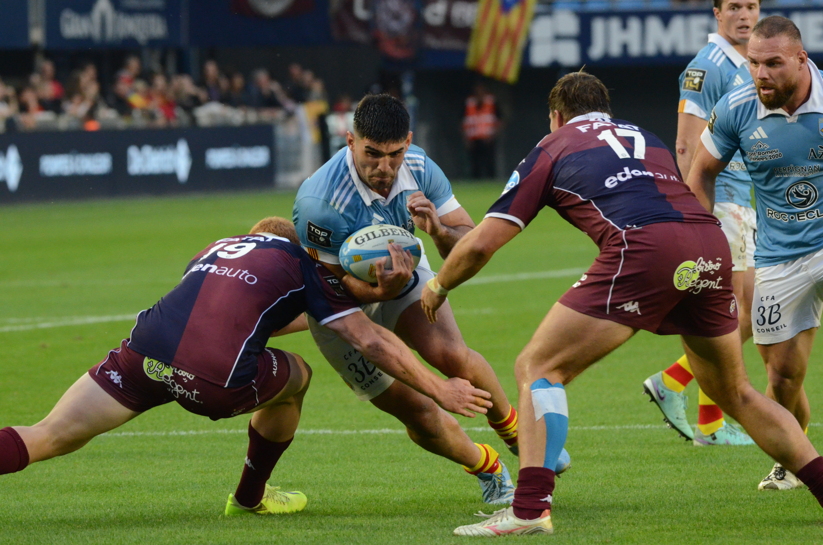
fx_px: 8897
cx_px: 412
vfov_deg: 3.5
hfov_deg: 5.3
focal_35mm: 390
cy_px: 272
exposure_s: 1/1000
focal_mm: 260
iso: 3200
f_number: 5.6
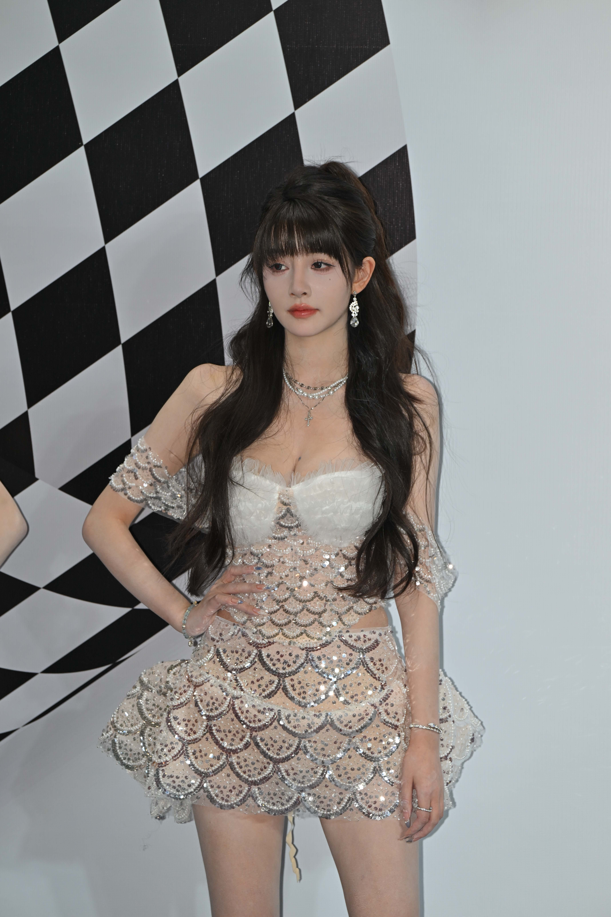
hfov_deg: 6.9
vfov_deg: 10.3
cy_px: 458
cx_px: 306
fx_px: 5091
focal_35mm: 200
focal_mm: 200
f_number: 5
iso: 400
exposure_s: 1/250
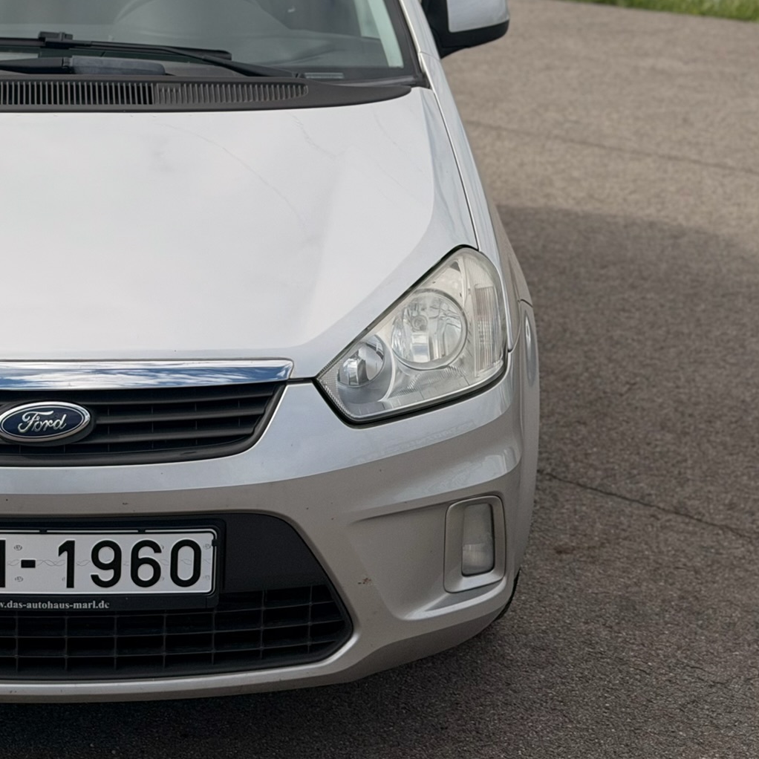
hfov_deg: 19.9
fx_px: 2109
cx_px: 42
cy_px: 225
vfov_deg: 20.3
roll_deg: +0.2
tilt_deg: -14.5
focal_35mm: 85
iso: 64
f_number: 1.78
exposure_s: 1/6024
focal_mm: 6.76
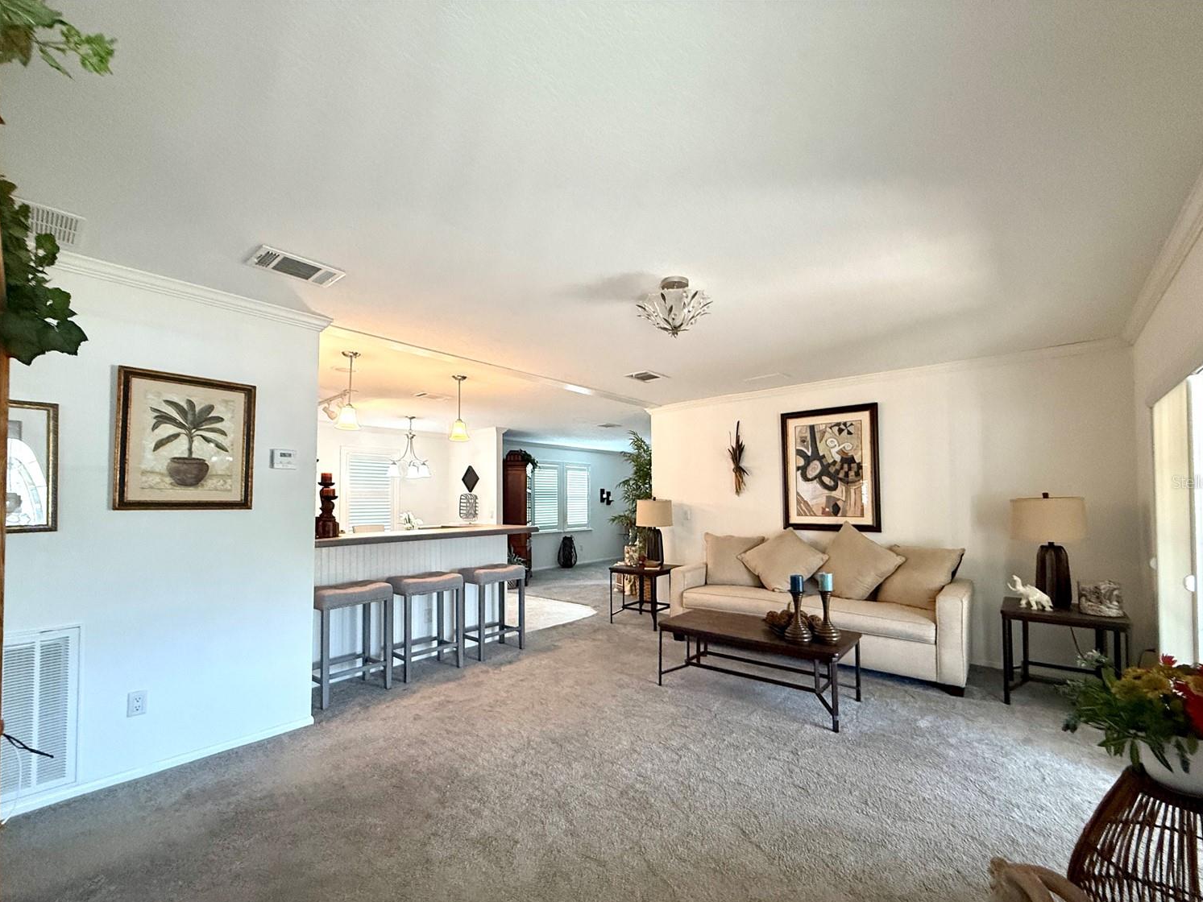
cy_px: 482
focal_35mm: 15
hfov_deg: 98.2
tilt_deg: +2.2
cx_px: 604
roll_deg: -0.1
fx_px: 521
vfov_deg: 81.6
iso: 500
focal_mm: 2.22
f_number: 2.2
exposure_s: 1/120
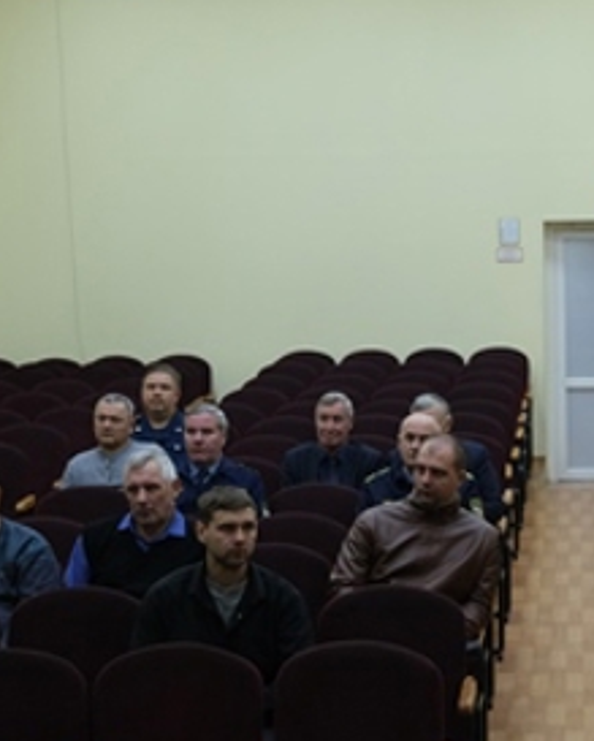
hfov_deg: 20.9
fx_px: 1580
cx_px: 530
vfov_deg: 26.1
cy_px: 535
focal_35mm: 72
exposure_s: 1/27
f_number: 4
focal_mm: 18.4
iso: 200
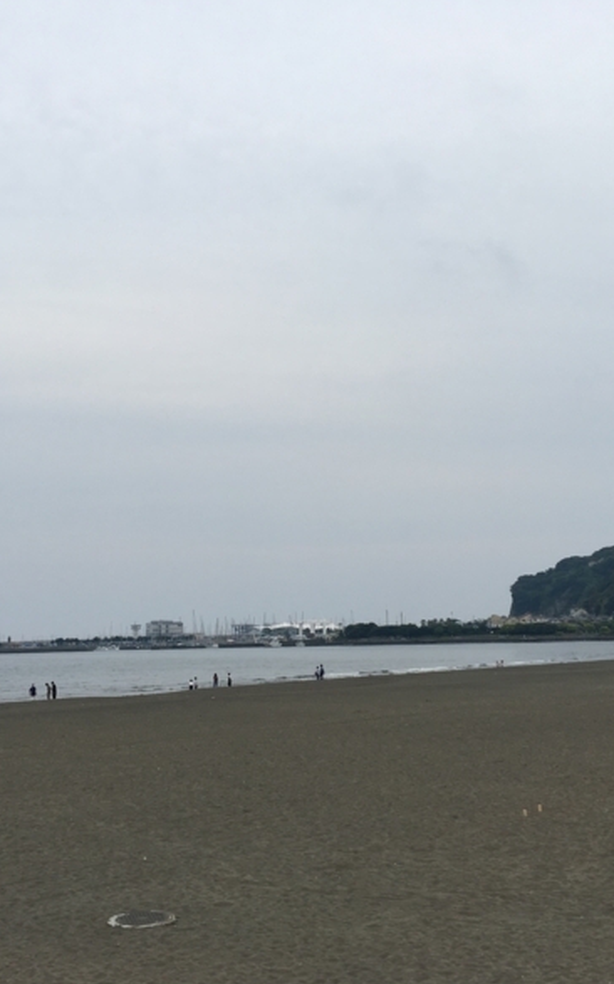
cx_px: 324
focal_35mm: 42
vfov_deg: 47.2
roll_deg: +1.4
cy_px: 499
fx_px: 1125
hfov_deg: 30.5
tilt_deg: +7.4
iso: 25
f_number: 2.2
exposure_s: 1/663
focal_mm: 4.15
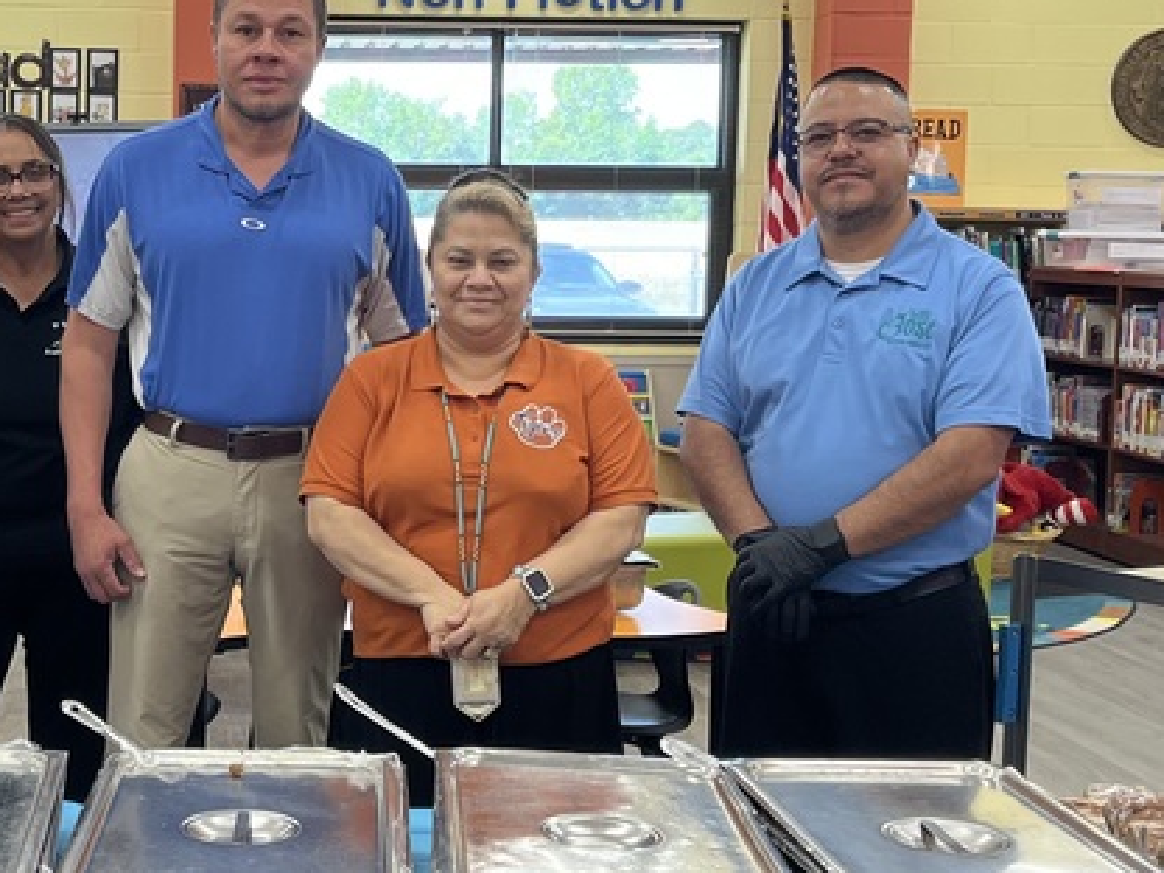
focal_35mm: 64
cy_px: 428
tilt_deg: -6.8
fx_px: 2152
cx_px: 207
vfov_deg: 22.9
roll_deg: -0.7
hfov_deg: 29.5
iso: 50
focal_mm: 5.1
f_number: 1.6
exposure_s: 1/100
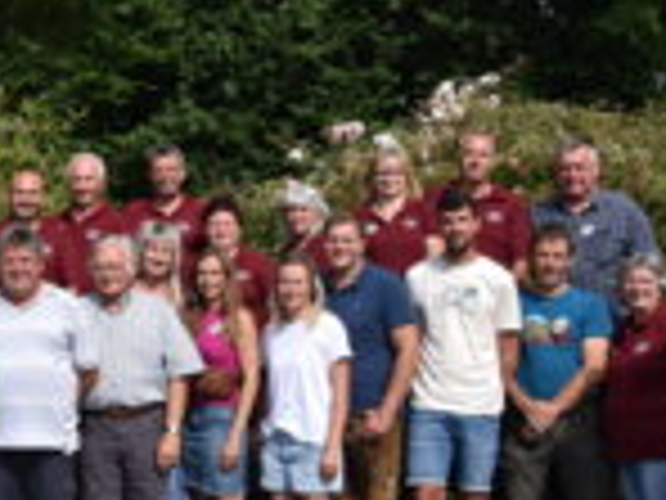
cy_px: 241
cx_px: -166
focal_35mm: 78
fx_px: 1501
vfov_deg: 18.9
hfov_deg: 22.7
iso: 200
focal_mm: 20
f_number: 10
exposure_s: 1/400
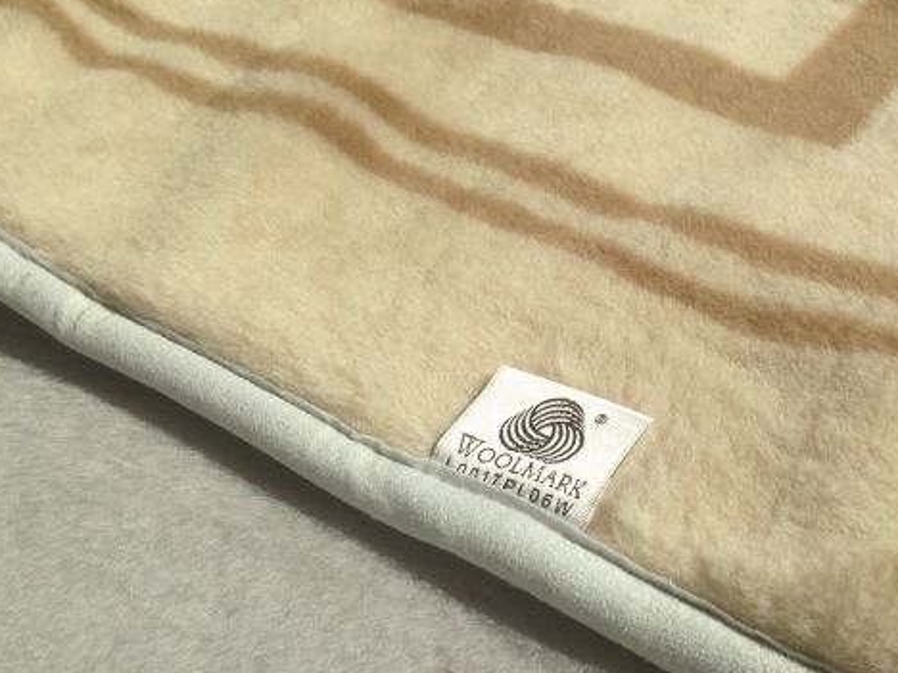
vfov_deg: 29.1
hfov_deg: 37.7
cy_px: 343
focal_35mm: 50
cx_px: 609
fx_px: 1297
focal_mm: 4.13
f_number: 2.4
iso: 50
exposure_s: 1/2463
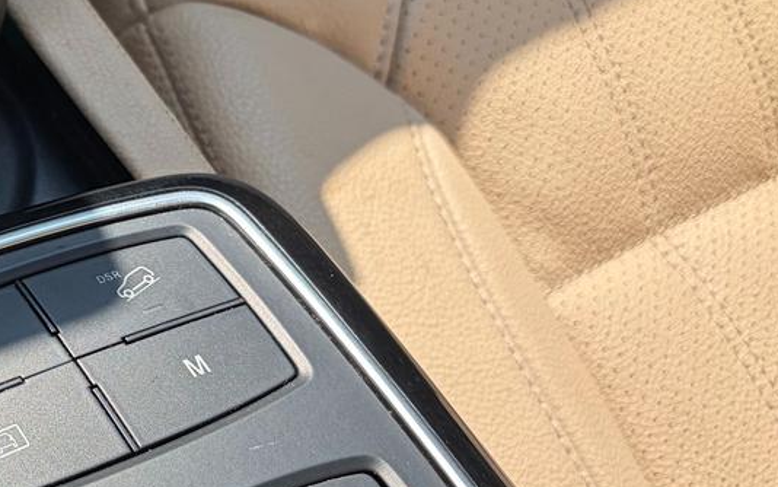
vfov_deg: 19.7
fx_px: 1400
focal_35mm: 66
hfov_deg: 28.0
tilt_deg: -62.0
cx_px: -102
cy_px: 249
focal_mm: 5.96
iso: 50
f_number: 1.6
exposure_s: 1/422
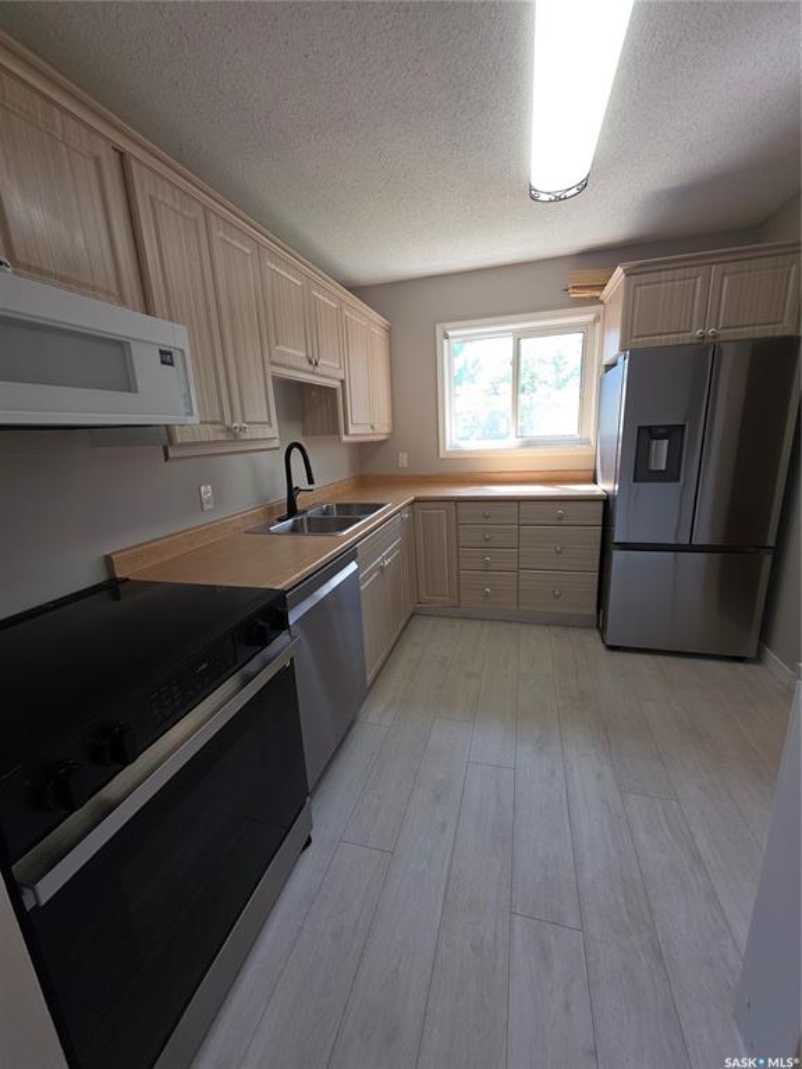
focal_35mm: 13
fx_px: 402
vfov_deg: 106.2
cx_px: 401
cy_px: 534
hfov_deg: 89.9
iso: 40
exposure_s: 1/60
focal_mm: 2.2
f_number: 1.9
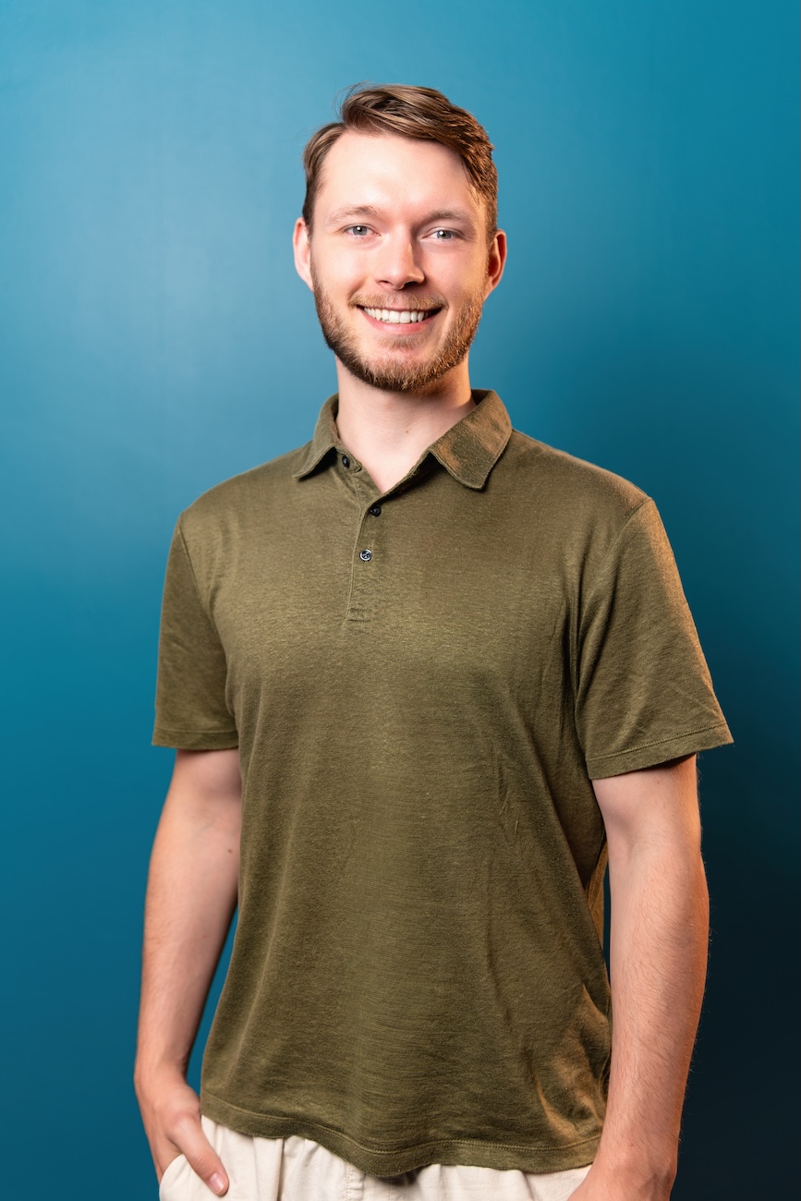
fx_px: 1501
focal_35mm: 45
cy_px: 600
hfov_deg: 29.9
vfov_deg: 43.6
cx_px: 400
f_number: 1.4
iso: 100
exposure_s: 1/400
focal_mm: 30
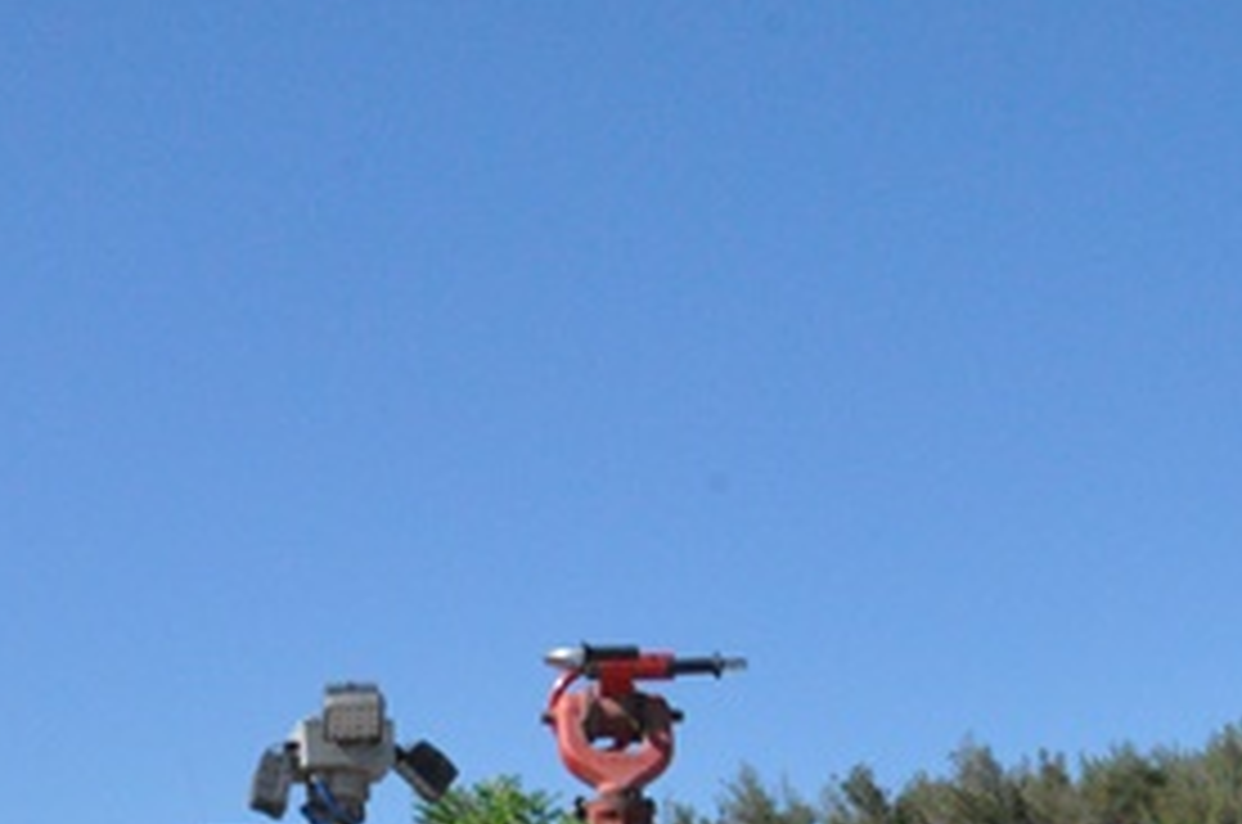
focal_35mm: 91
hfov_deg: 21.8
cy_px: 1186
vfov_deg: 14.1
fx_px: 3150
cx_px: 1107
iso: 2000
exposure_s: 1/1000
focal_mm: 21
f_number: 16
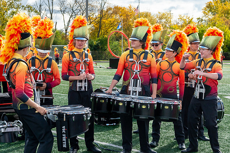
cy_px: 75
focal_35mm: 81
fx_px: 515
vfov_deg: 16.9
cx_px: 126
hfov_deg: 25.2
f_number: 10
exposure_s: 1/2500
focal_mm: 70
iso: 1600
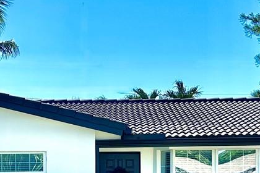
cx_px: 89
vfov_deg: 14.1
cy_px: 180
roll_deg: +0.2
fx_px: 686
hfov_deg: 21.4
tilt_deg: +1.0
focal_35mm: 95
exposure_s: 1/5848
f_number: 1.78
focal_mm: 6.86
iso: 80
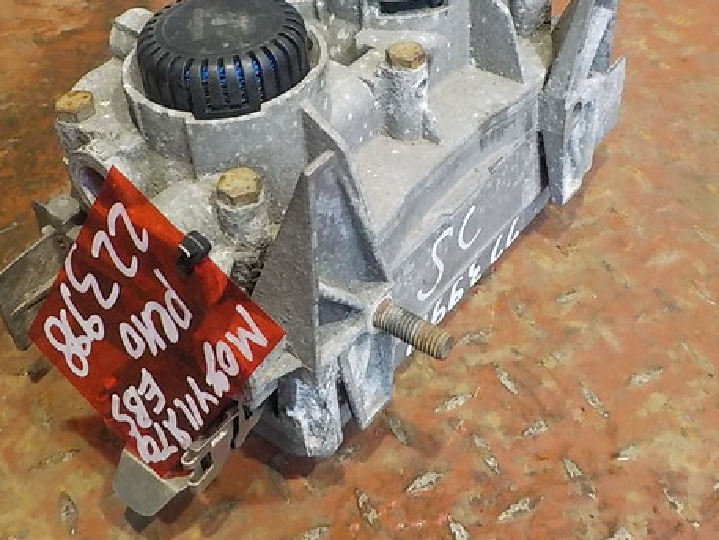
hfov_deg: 44.8
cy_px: 173
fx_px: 873
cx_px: 338
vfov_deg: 34.0
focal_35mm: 42
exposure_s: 1/40
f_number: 3.3
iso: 800
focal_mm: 4.1
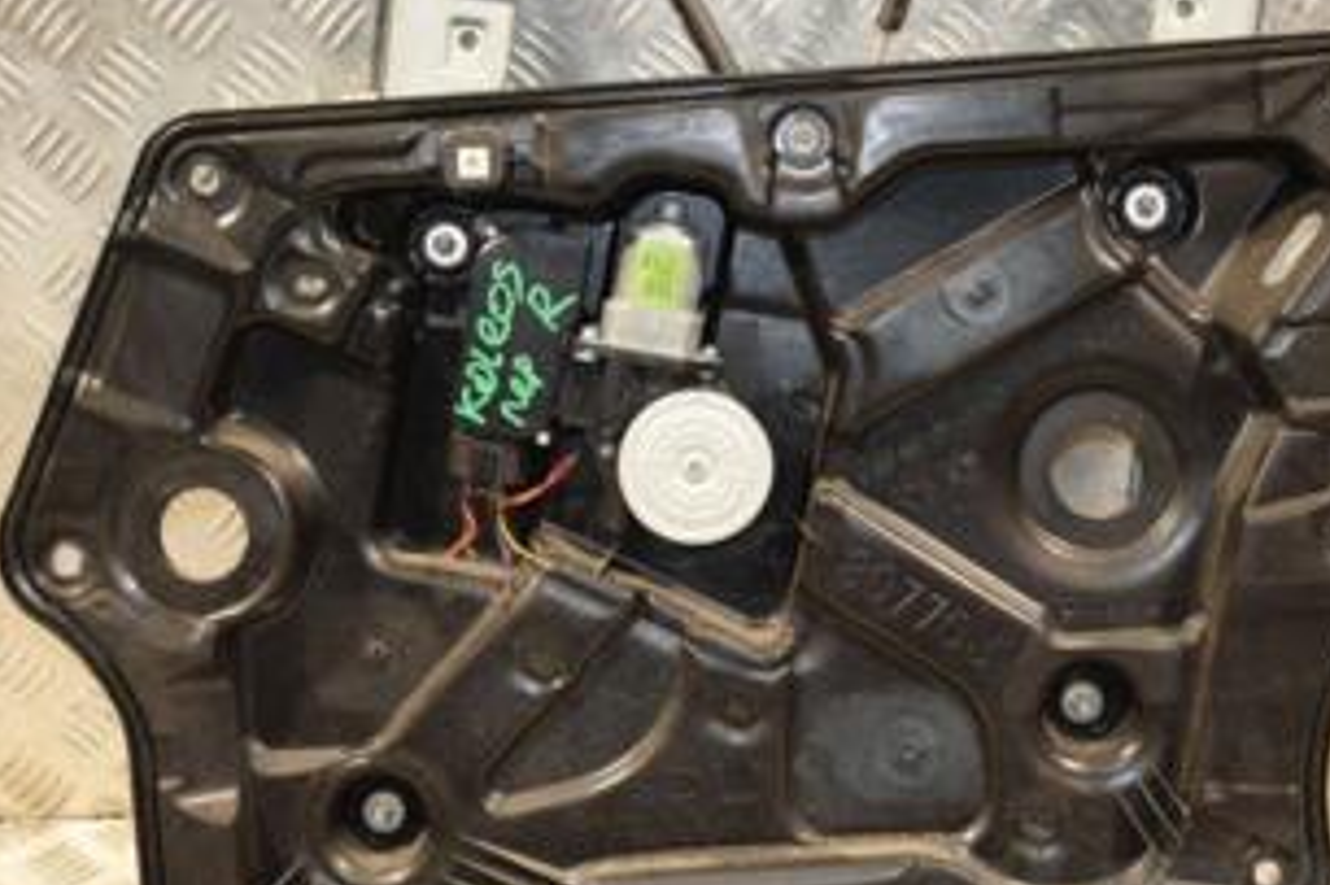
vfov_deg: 20.9
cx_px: 846
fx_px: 2400
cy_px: 344
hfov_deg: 30.8
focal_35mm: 65
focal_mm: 22
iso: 800
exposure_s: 1/125
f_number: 5
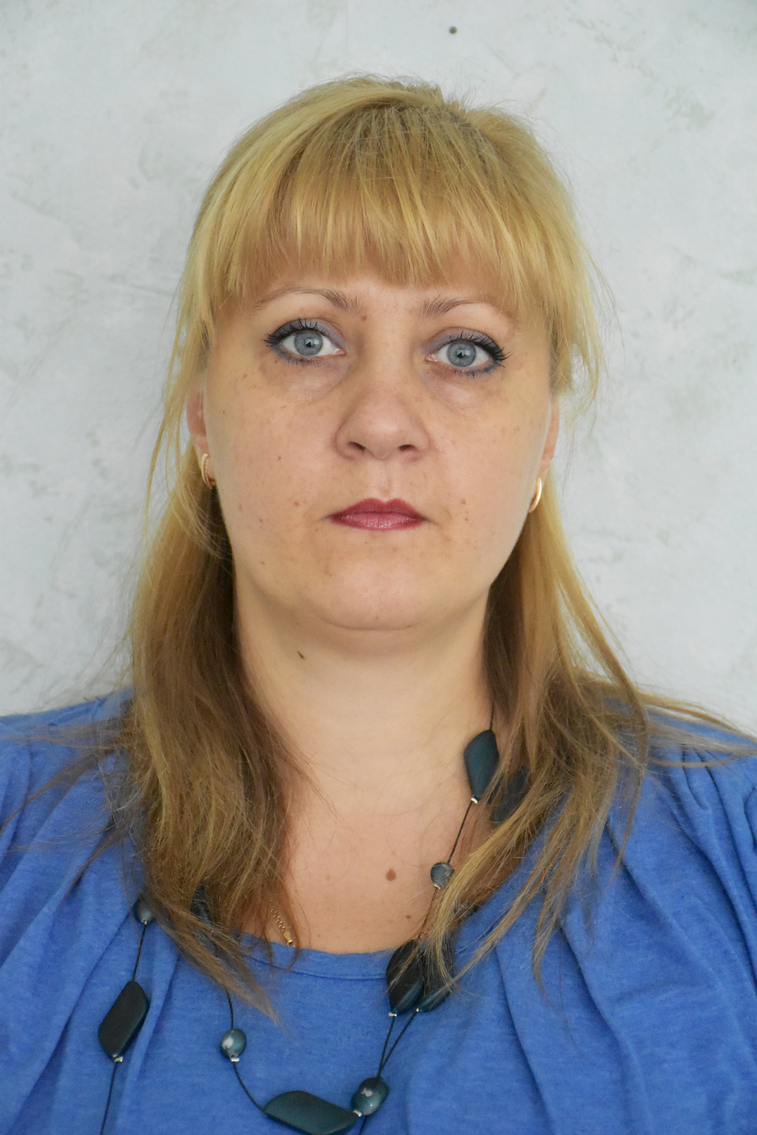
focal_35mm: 90
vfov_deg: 22.6
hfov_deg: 15.2
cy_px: 568
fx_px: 2839
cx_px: 378
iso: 5000
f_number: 5
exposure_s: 1/125
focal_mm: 60
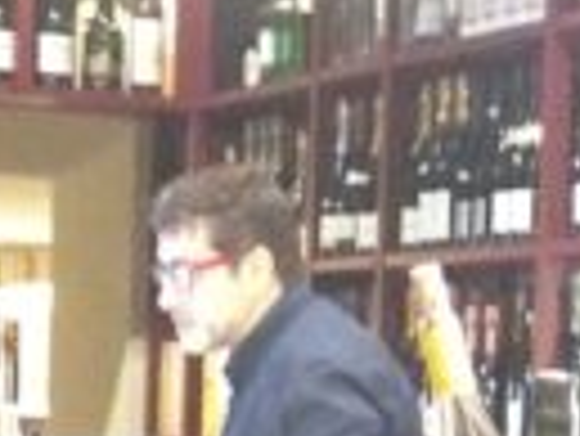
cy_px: 805
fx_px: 3639
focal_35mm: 217
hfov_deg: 9.1
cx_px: 562
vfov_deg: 6.7
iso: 800
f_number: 2.4
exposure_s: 1/15
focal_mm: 4.12
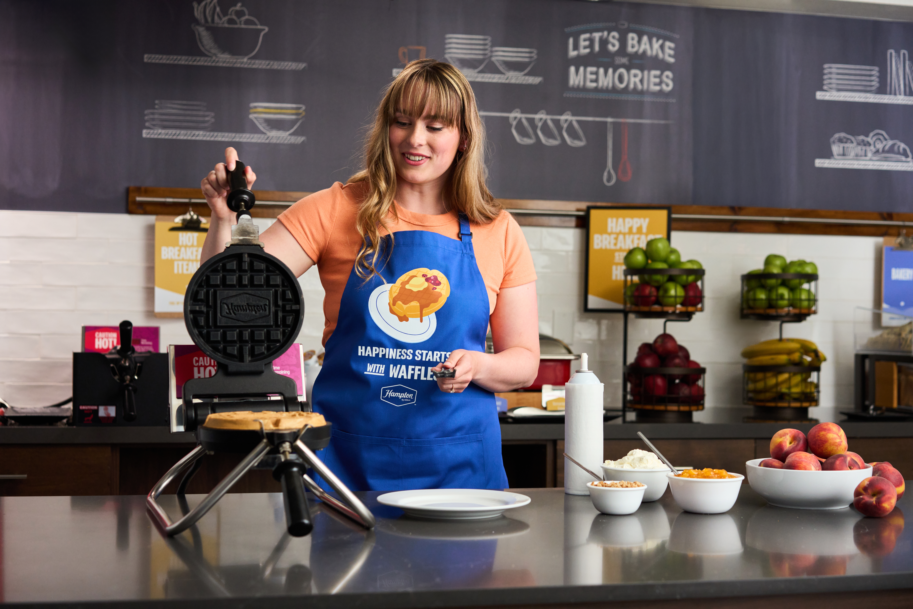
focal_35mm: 55
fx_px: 1395
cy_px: 304
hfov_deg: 36.2
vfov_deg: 24.6
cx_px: 456
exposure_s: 1/160
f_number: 4
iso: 1600
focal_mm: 55
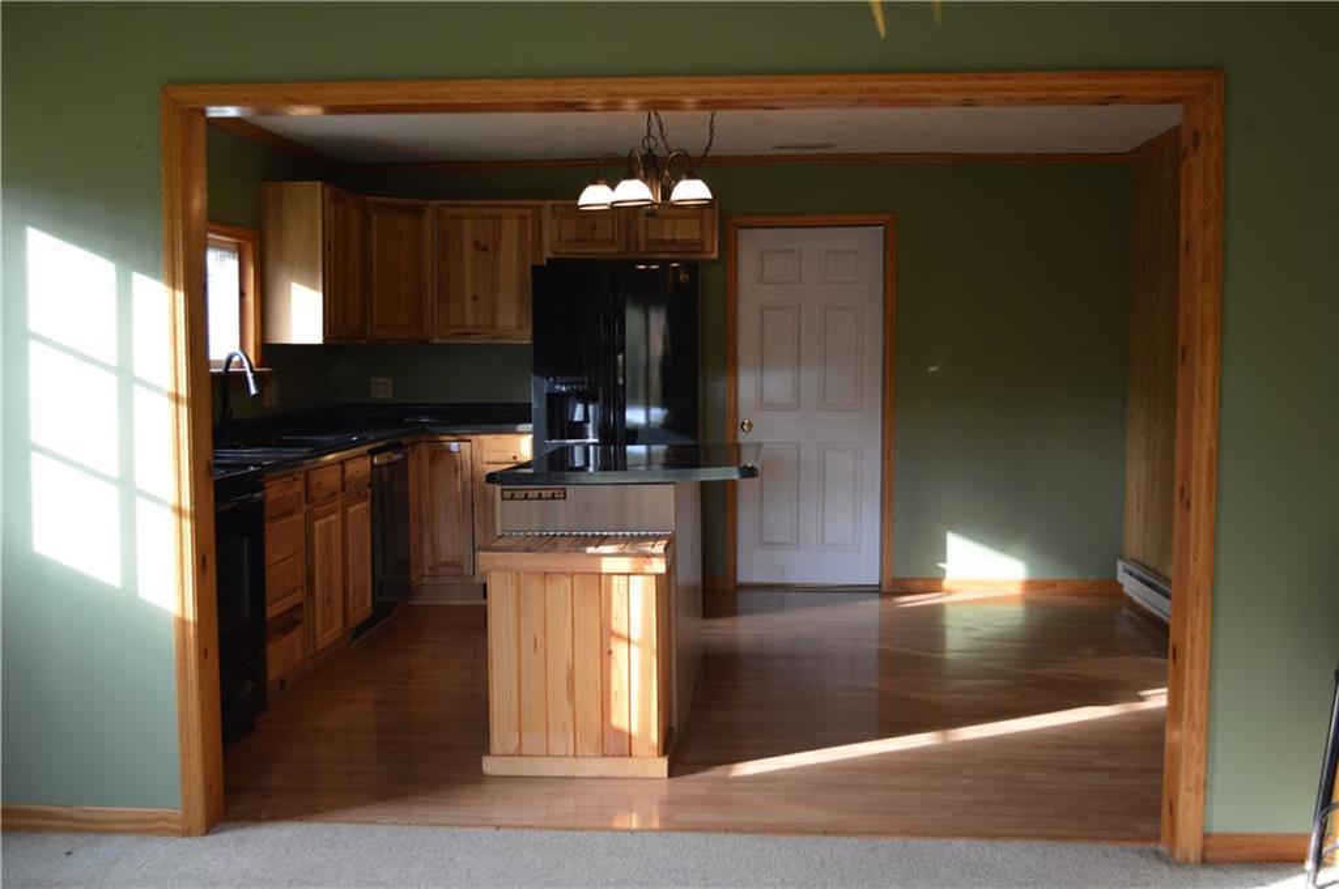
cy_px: 444
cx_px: 670
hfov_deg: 53.2
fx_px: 1337
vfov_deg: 36.8
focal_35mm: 36
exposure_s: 1/60
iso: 400
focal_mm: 24
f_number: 4
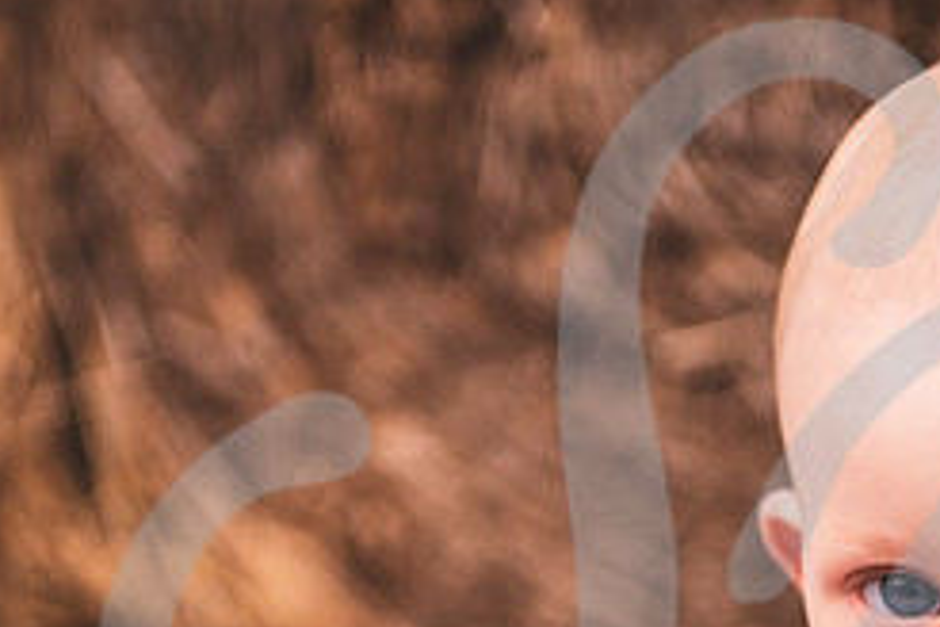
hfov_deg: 12.4
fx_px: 4308
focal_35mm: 165
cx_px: 699
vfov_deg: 8.2
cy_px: 732
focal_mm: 70
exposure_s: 1/320
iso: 200
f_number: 2.8
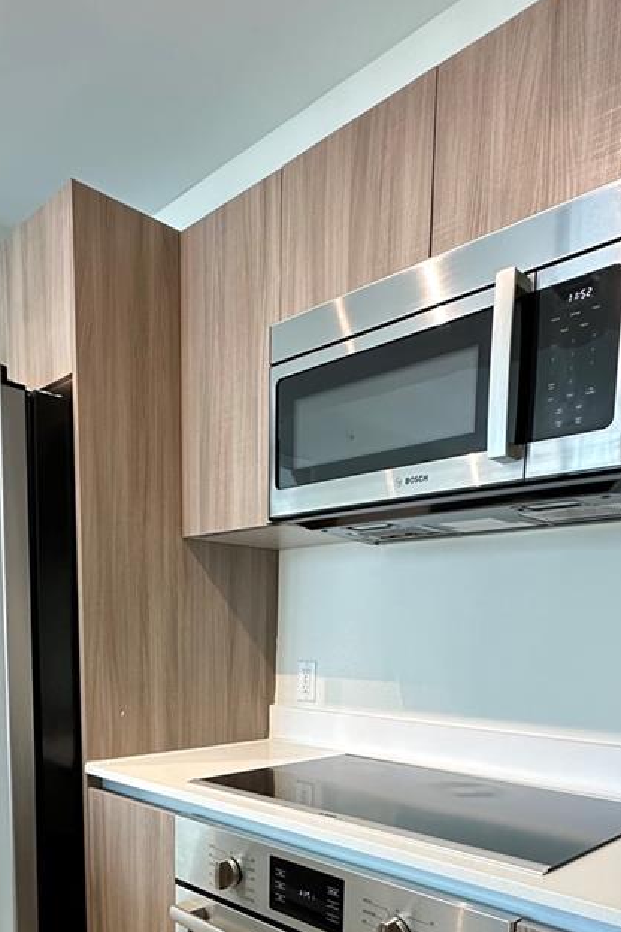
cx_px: 276
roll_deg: -1.5
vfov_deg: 60.4
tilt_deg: -8.2
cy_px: 741
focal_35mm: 28
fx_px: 724
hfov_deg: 46.3
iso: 320
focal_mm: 2.22
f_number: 2.2
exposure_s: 1/60
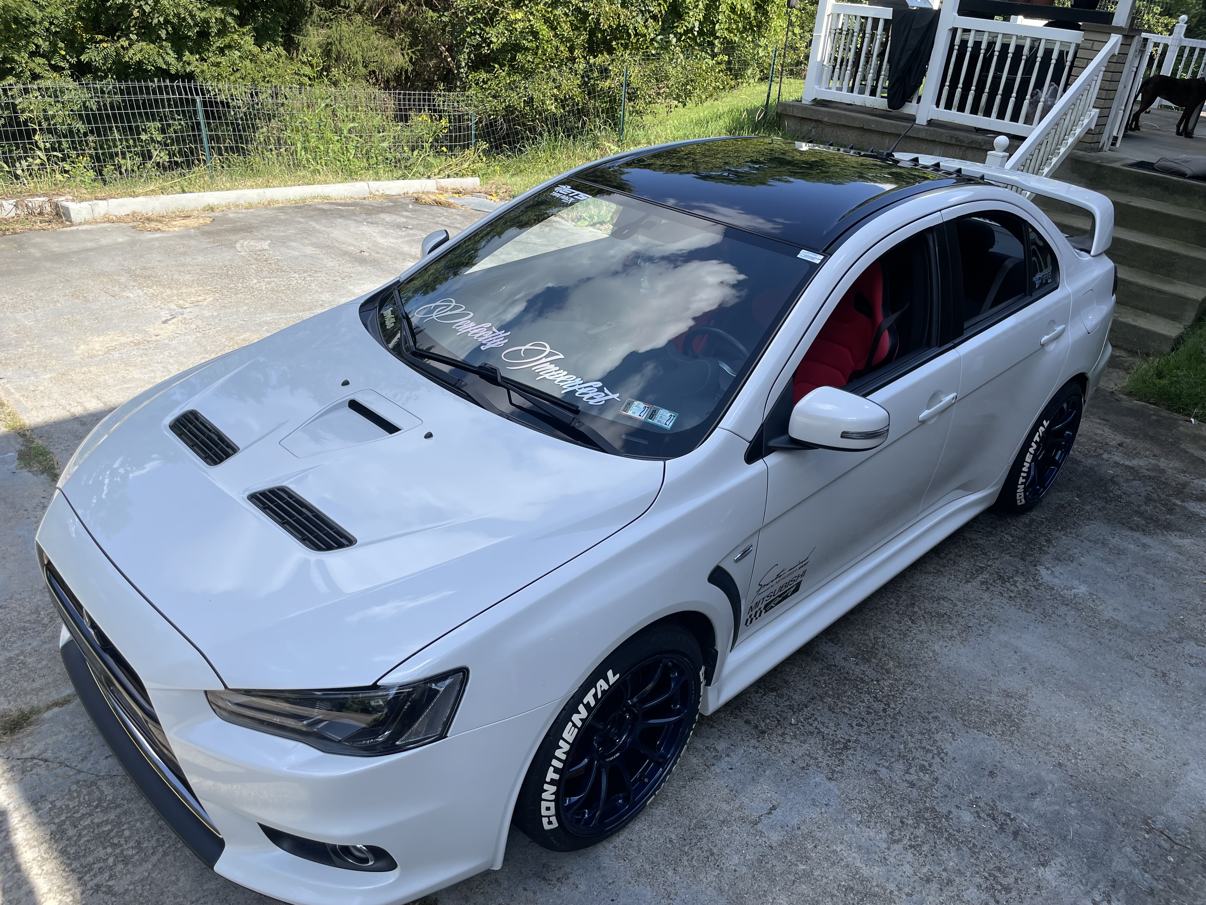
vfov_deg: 53.1
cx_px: 603
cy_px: 452
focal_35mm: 26
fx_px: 906
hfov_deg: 67.3
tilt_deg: -28.1
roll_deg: -6.6
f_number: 1.6
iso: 32
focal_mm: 4.2
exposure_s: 1/1435
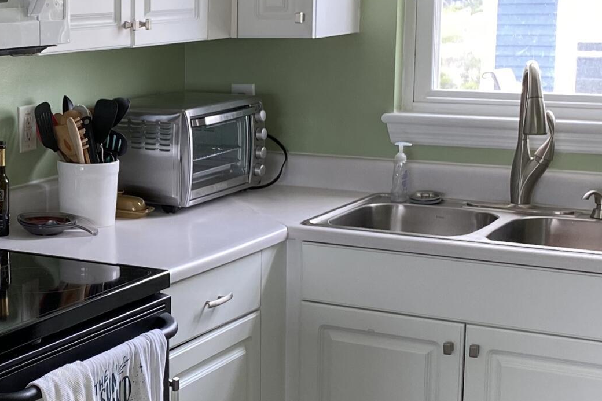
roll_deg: +1.3
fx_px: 1304
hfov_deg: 24.8
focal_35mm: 78
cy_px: 218
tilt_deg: -9.9
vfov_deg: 17.5
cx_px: 0
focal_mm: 4.25
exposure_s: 1/121
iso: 80
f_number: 1.8
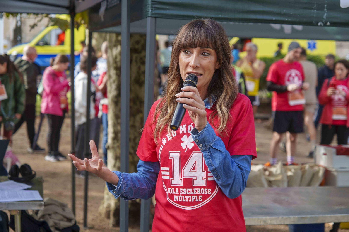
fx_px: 727
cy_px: 116
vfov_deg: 18.2
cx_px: 174
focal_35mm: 75
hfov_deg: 27.0
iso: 125
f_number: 2.8
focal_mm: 50
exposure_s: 1/400
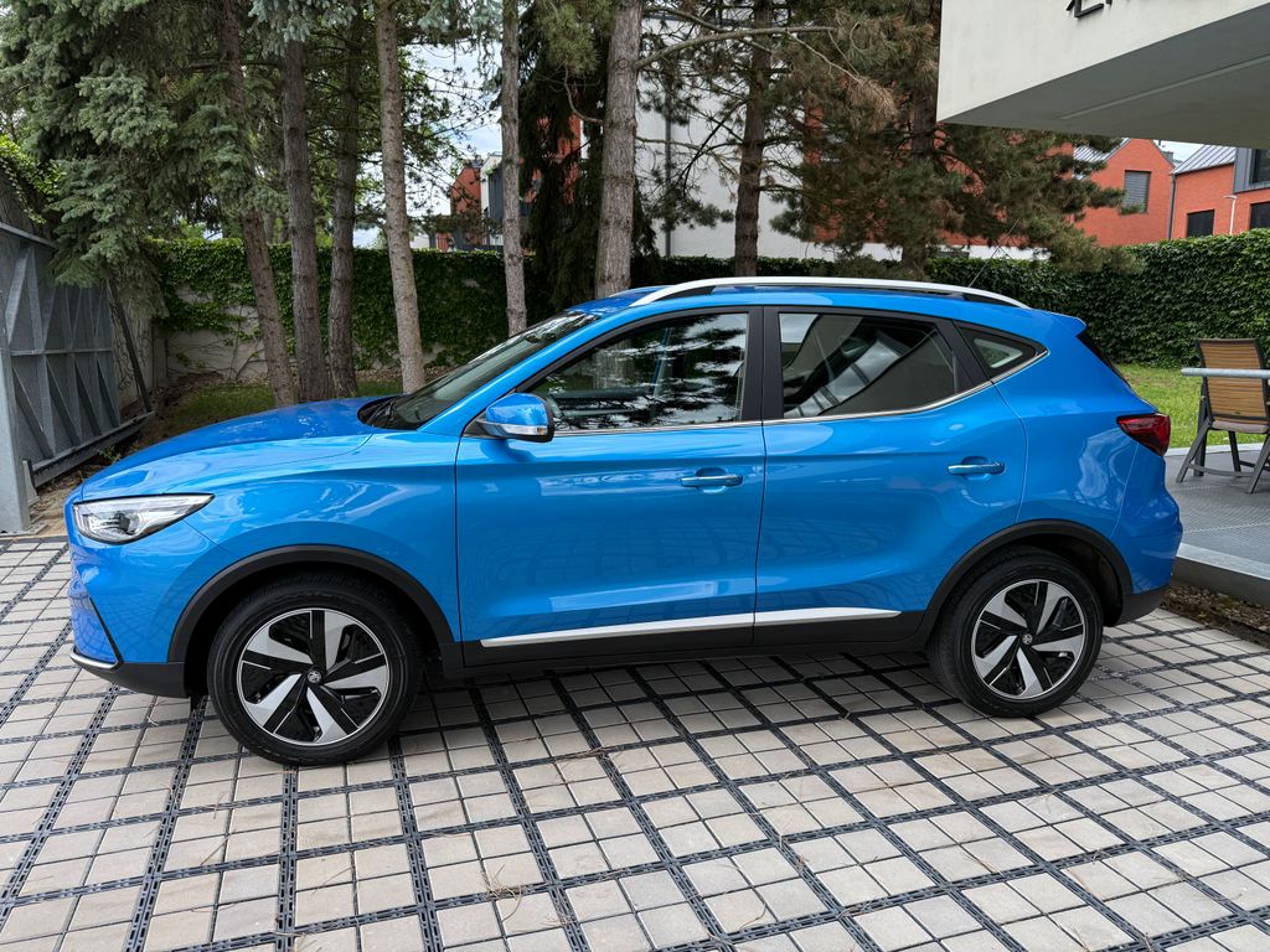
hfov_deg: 71.6
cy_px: 476
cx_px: 635
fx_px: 881
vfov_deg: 56.8
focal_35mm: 24
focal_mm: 6.76
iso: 100
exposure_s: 1/1271
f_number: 1.78
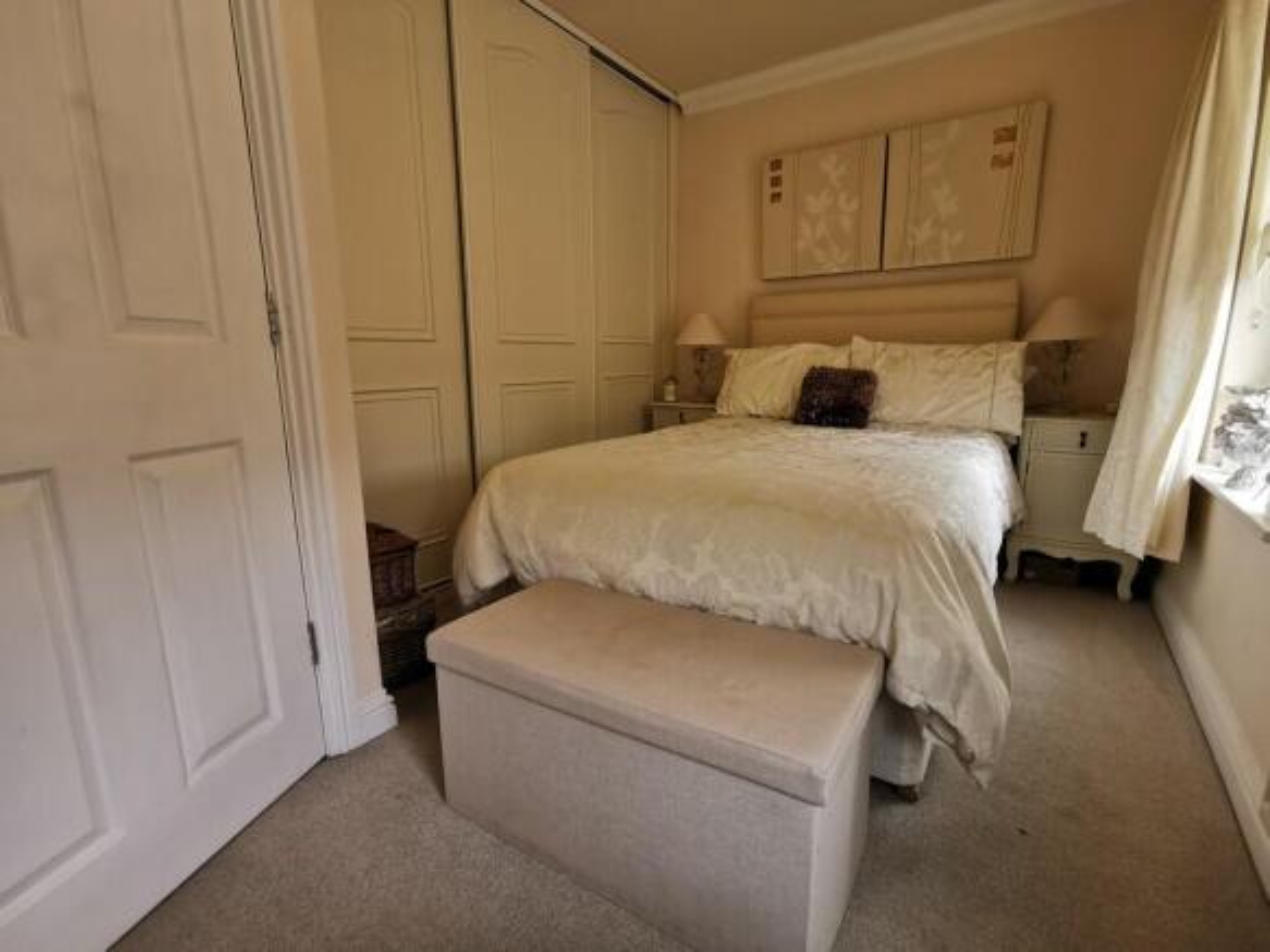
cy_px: 476
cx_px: 635
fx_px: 624
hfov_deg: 91.0
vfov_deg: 74.7
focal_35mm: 17
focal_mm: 2.26
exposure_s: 1/100
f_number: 2.2
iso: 100
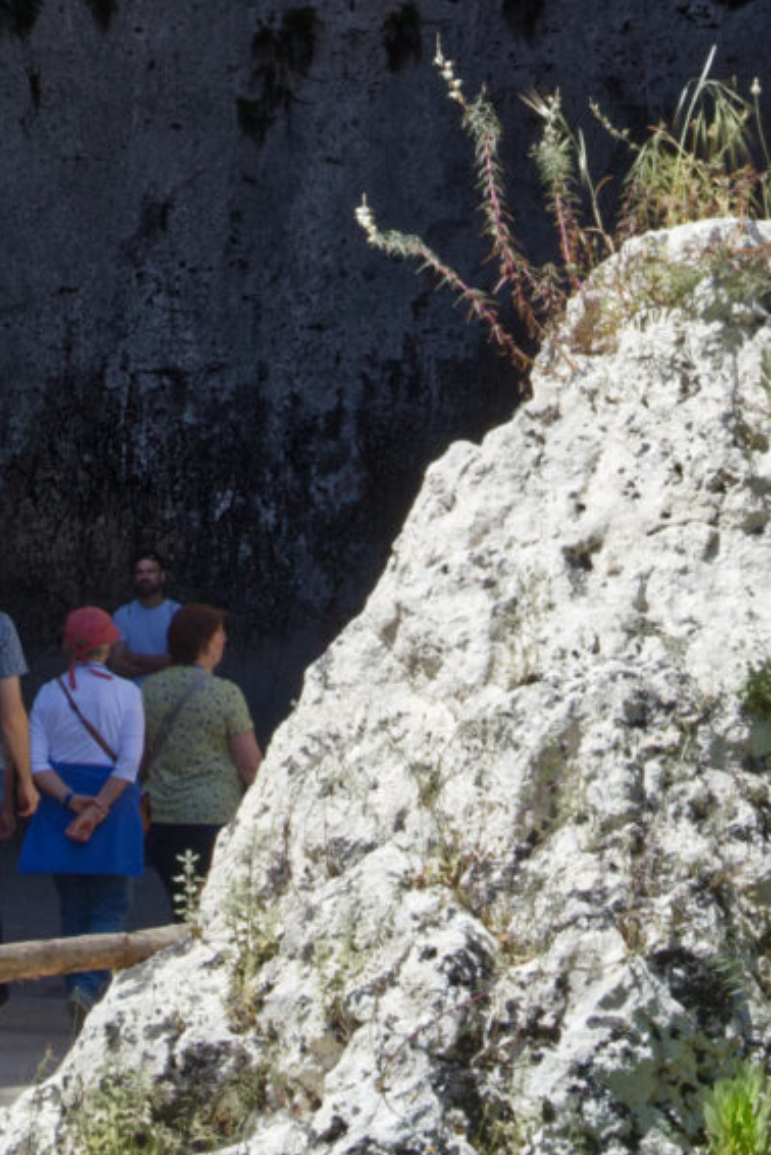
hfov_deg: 6.6
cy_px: -637
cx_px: 513
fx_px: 6673
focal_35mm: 208
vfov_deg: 9.6
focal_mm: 31
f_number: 8
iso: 100
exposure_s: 1/200
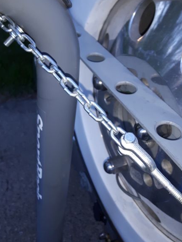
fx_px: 301
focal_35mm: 43
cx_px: 74
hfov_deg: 33.5
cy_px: 97
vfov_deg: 43.6
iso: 64
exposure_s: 1/100
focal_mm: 3.7
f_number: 1.9
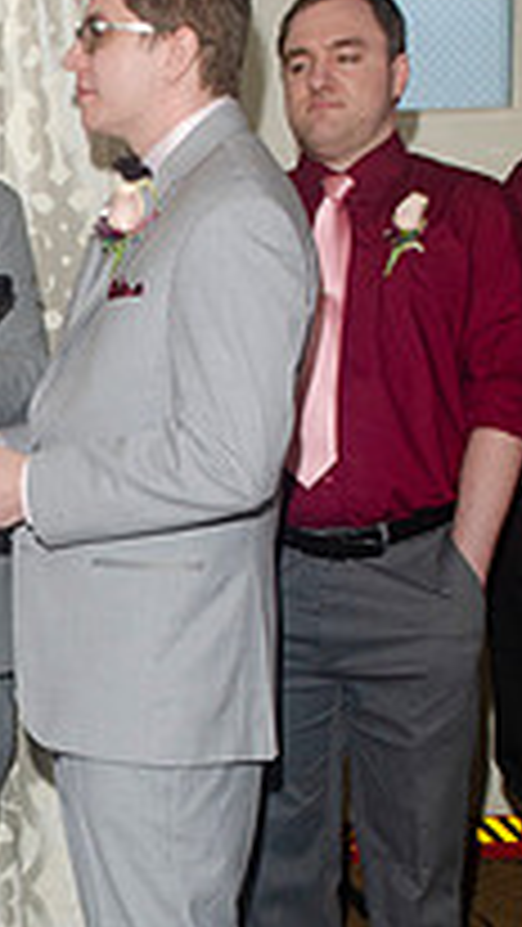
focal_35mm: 106
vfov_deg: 20.0
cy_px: 724
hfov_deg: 11.2
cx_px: -90
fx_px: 2606
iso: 400
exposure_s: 1/60
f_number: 5.6
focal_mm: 31
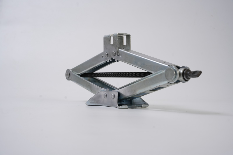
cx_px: 116
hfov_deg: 39.4
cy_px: 78
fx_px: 325
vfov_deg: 26.8
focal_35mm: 50
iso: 320
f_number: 8
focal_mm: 50.3
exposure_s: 1/250
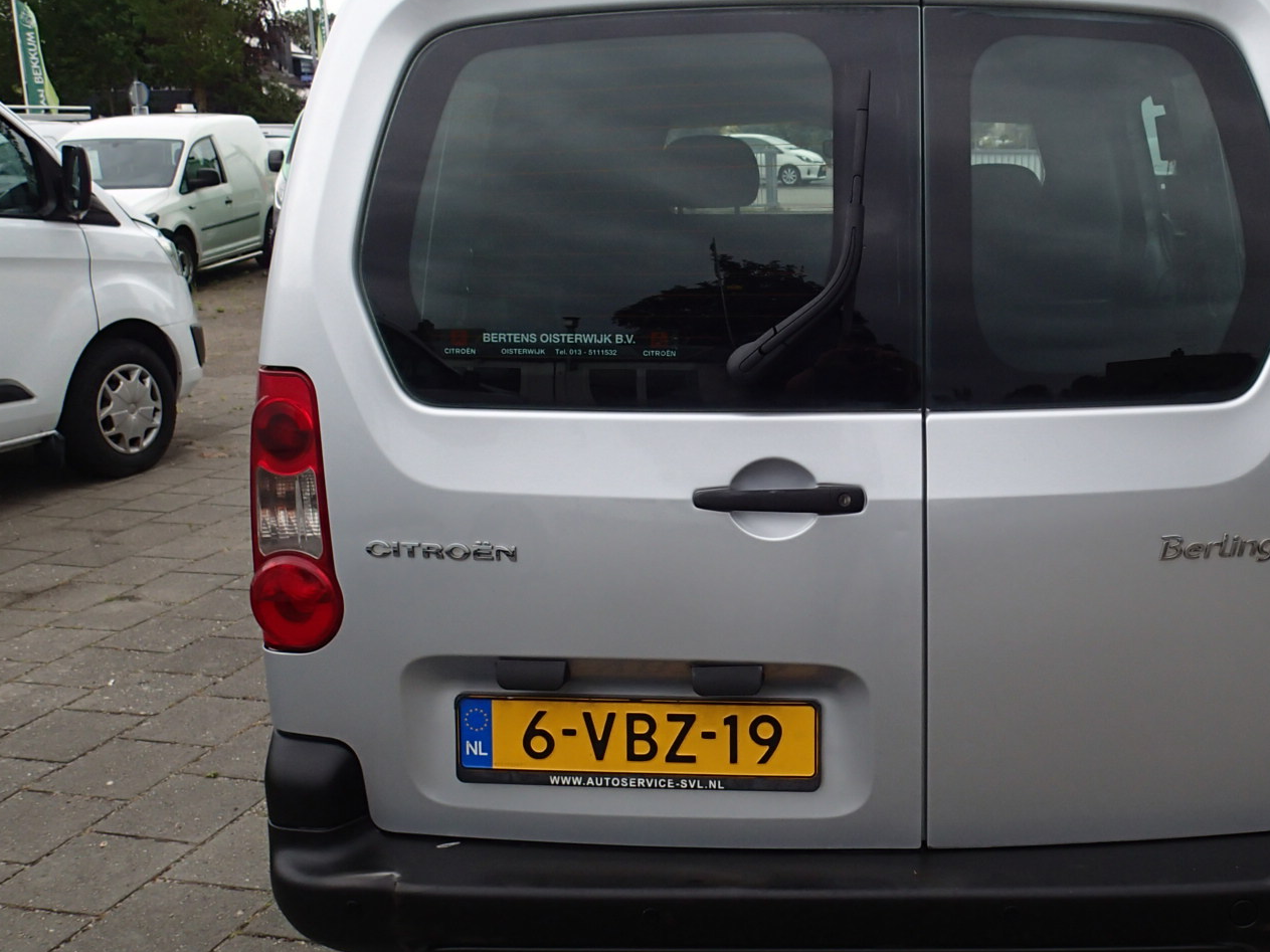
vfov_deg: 37.7
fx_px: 1394
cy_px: 488
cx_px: 845
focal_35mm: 38
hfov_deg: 48.2
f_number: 2.8
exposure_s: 1/640
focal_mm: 4.5
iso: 100
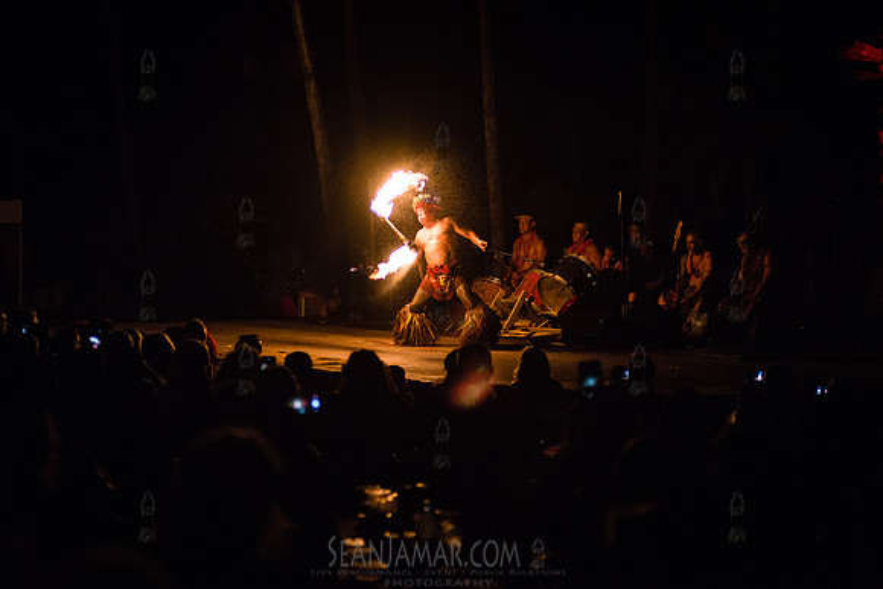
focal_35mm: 80
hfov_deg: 25.4
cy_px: 294
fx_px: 1963
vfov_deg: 17.1
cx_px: 442
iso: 4000
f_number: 2.8
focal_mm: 80
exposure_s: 1/320
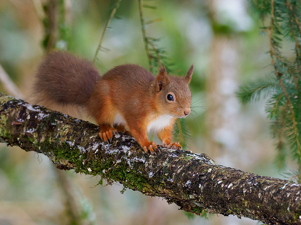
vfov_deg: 1.6
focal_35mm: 941
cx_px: 156
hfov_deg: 2.1
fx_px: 8180
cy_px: 101
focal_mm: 300
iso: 1250
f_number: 4
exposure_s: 1/250
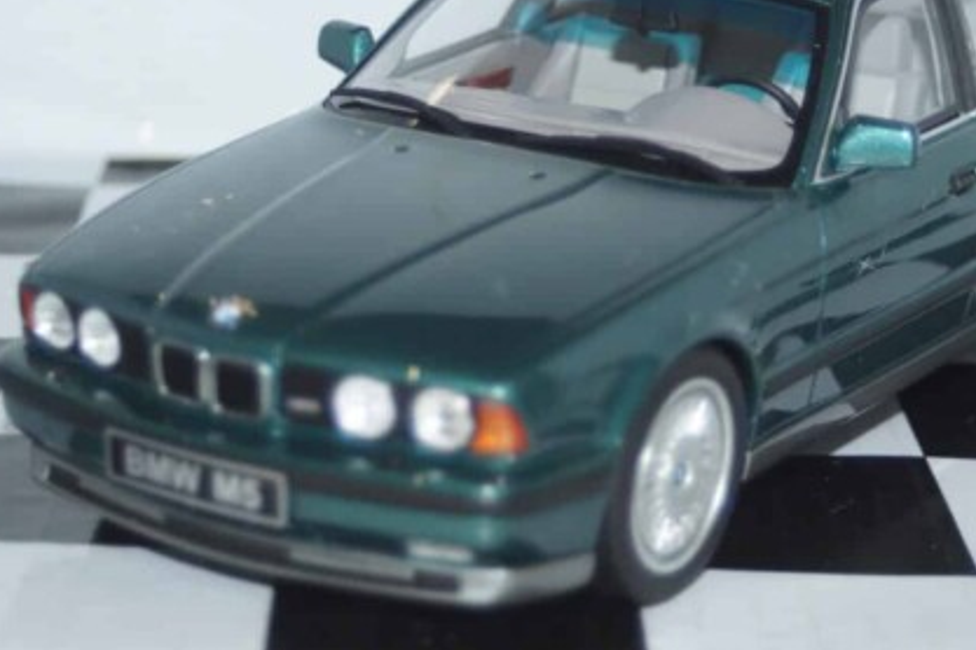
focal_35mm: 108
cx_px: 594
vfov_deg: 12.7
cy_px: 236
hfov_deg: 18.9
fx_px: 2928
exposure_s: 1/80
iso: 400
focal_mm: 50
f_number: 4.5
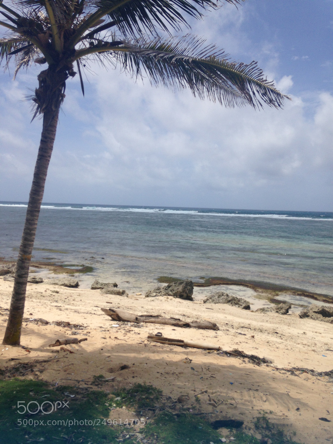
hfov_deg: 42.9
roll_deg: -2.7
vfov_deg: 55.4
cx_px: 166
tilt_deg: -5.1
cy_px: 222
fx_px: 423
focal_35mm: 33
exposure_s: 1/3390
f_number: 2.4
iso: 50
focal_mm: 4.12
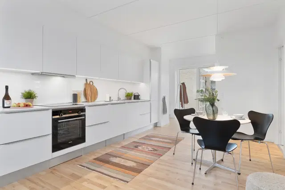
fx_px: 154
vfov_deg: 63.2
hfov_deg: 85.4
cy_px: 95
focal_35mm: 20
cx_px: 142
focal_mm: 13
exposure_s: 1/6
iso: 200
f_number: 8
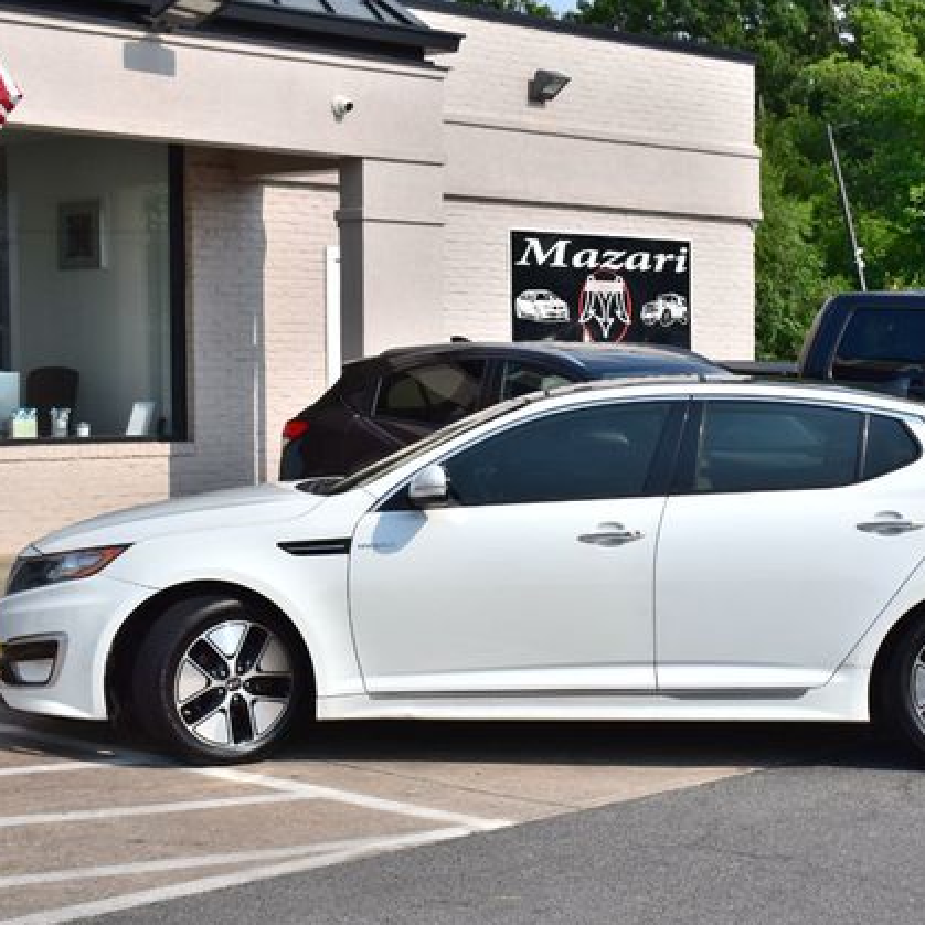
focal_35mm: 74
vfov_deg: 23.4
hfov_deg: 23.2
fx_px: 2237
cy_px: 468
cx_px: 627
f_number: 11
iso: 200
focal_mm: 38
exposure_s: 1/500
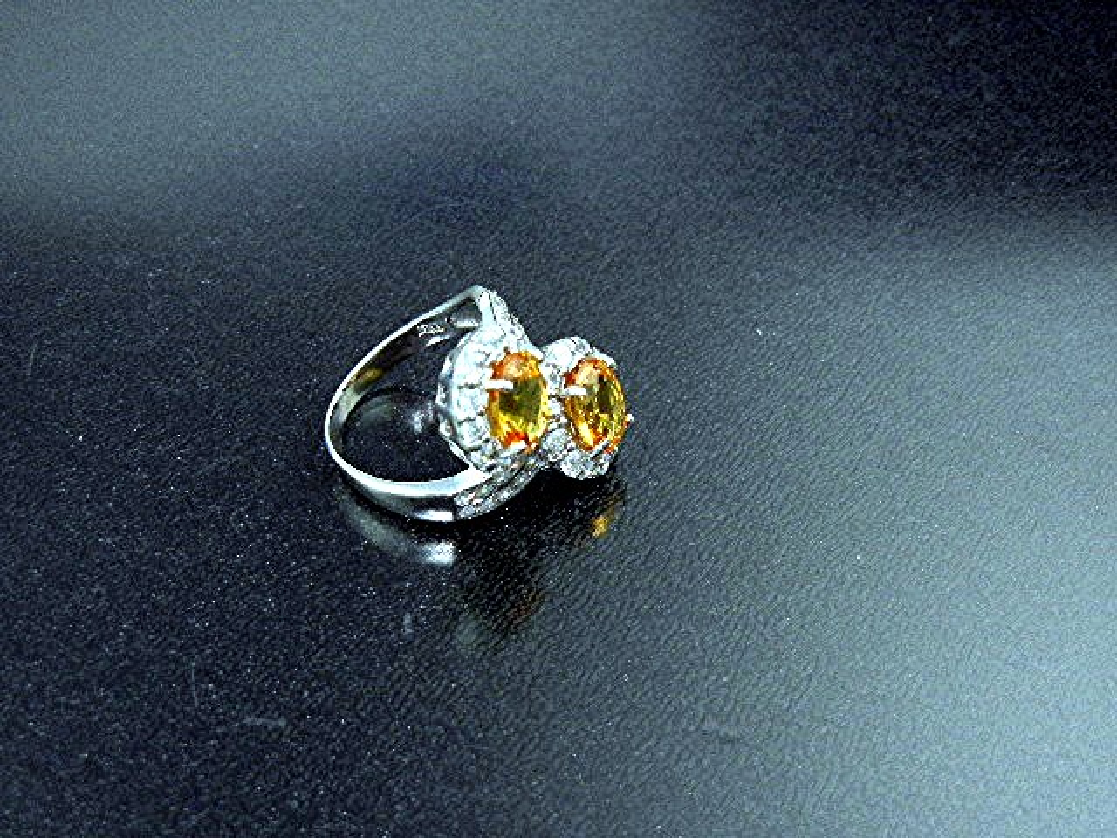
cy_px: 419
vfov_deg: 24.8
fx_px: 1904
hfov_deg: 32.7
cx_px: 558
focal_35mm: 59
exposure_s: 1/30
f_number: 8
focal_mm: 10.6
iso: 800
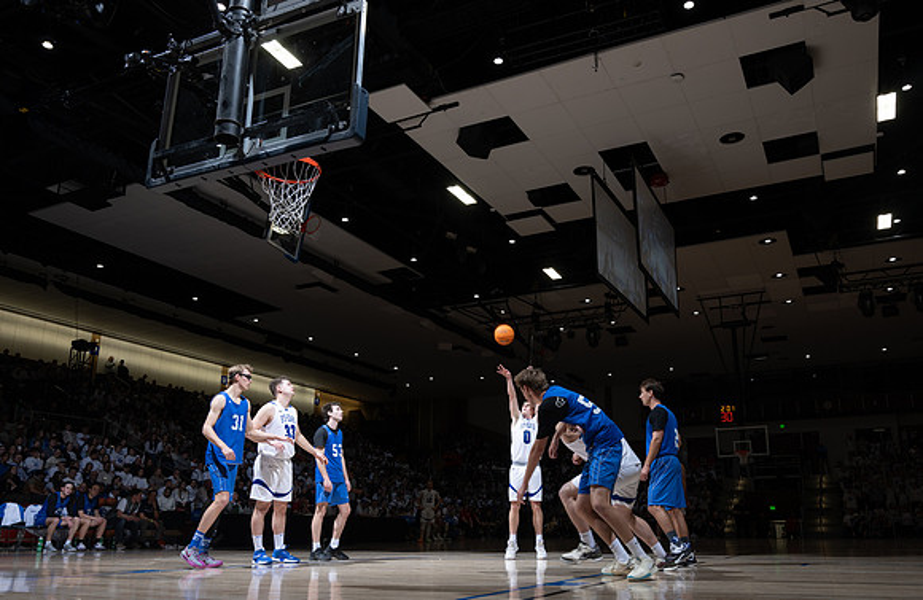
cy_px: 337
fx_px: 757
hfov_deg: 62.6
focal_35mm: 30
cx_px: 495
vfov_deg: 43.1
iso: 100
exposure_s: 1/60
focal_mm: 24
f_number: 6.3
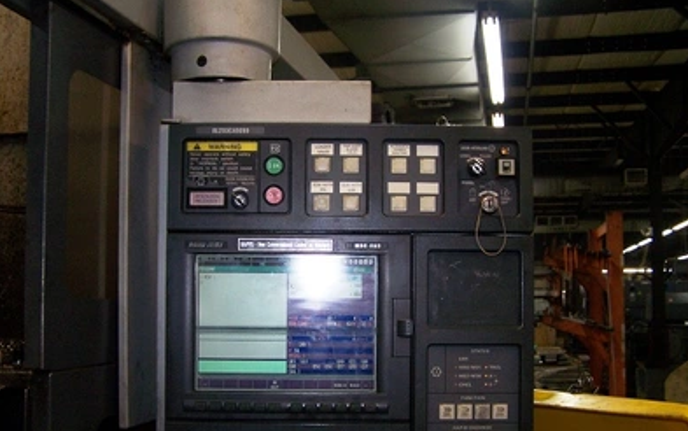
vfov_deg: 31.2
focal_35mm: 41
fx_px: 769
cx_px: 340
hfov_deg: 48.2
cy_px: 245
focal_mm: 6.3
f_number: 2.8
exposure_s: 1/60
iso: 140
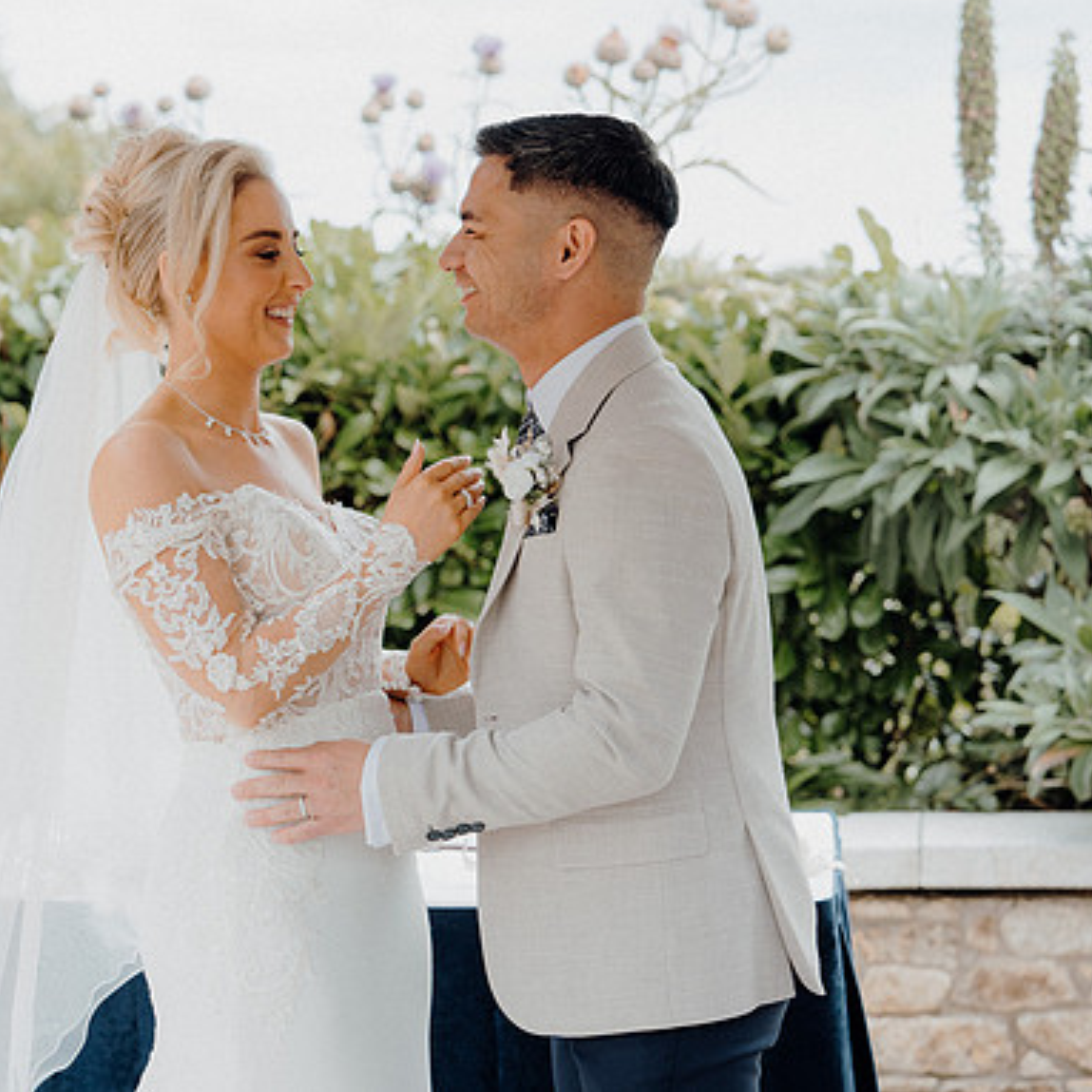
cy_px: 543
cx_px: 391
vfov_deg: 19.3
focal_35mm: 90
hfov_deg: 19.3
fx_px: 3212
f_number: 3.5
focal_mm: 70
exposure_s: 1/200
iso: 125
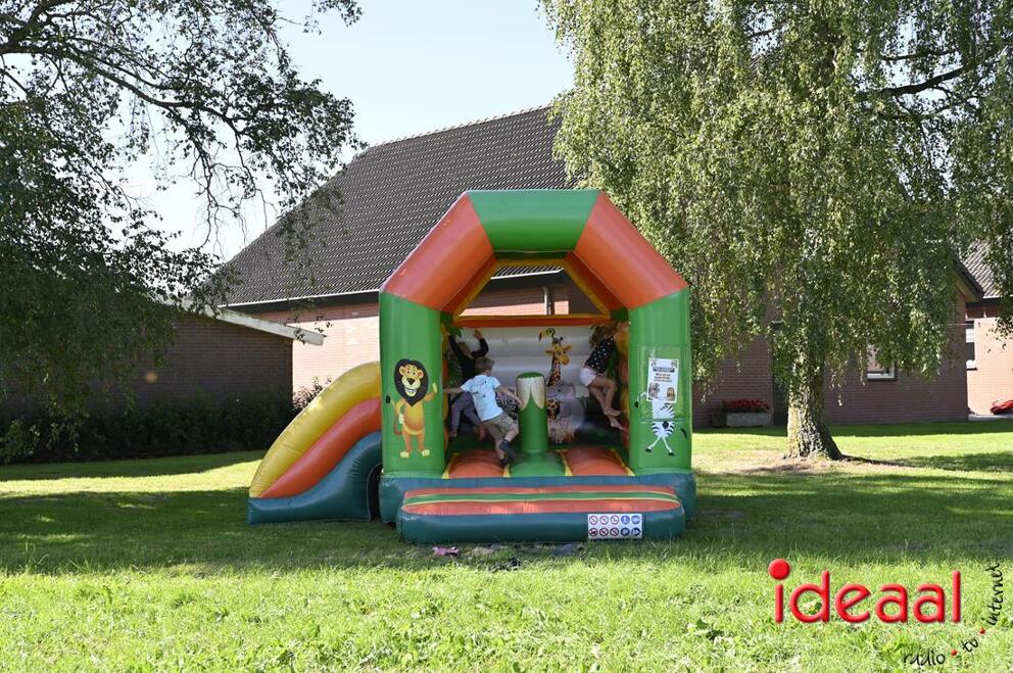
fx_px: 1630
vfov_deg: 23.3
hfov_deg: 34.5
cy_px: 336
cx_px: 506
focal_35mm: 58
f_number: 5
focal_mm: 58
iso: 200
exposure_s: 1/400
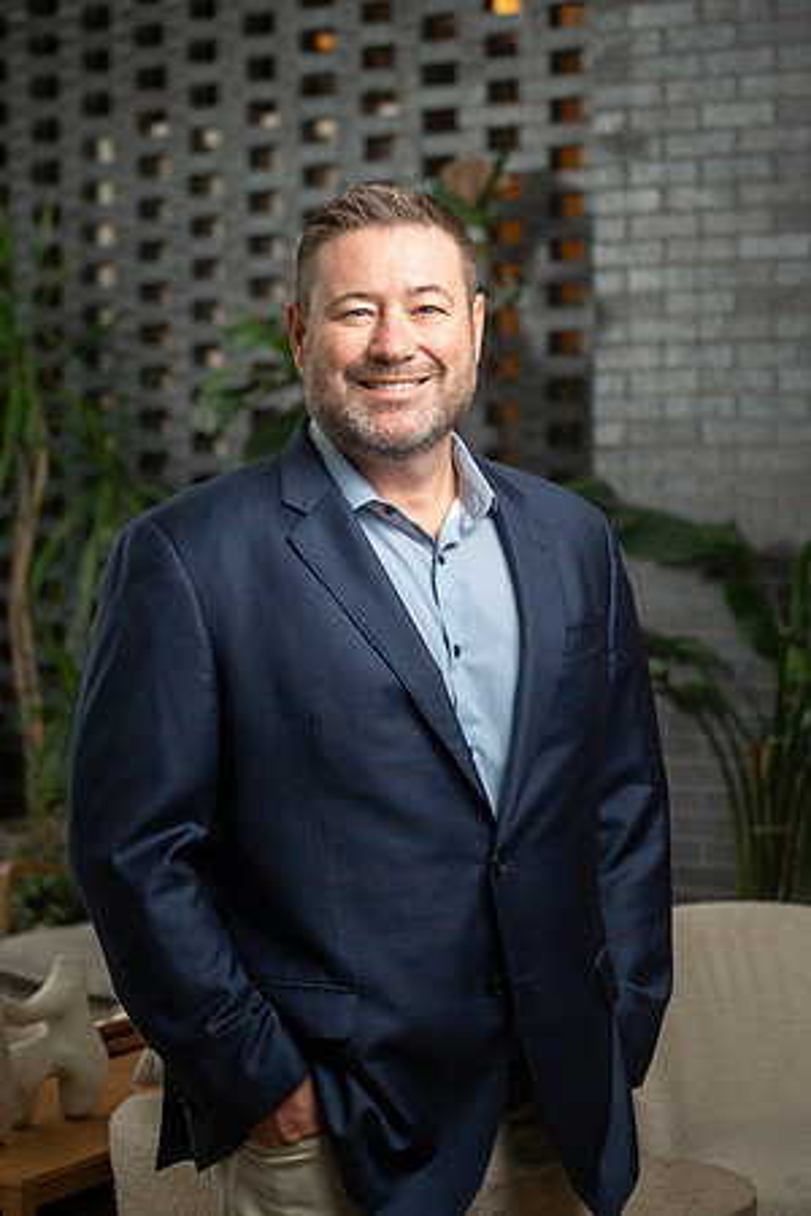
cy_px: 608
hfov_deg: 17.7
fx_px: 2602
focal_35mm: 77
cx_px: 406
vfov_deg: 26.3
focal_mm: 77
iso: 800
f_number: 4
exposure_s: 1/200
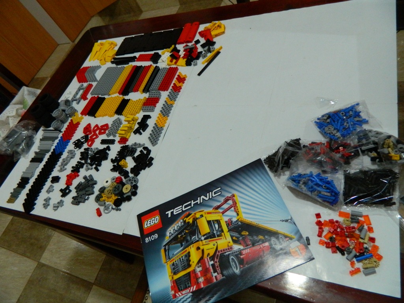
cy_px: 152
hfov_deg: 69.4
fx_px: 292
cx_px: 202
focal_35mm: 25
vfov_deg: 54.9
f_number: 3.1
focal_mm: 4.5
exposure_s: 1/30
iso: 400
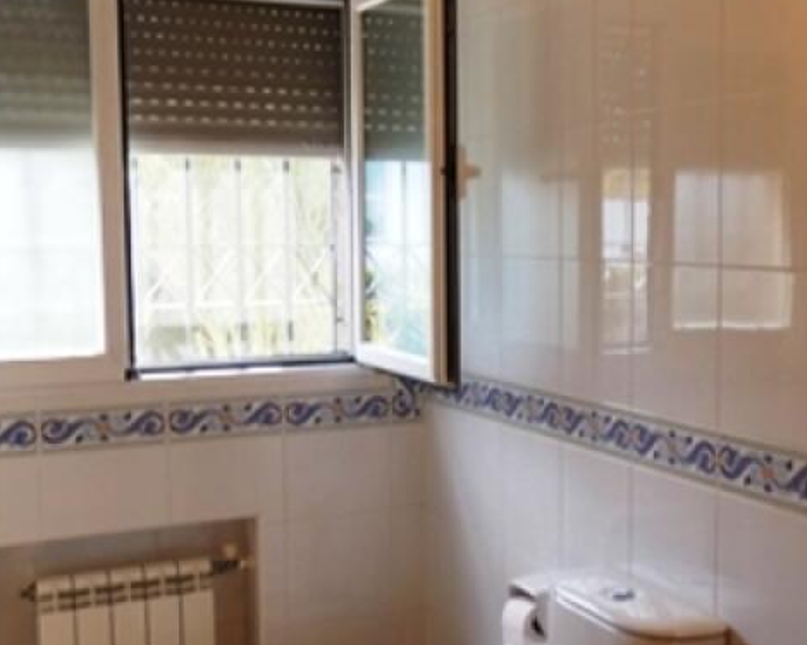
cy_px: 344
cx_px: 599
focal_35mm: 50
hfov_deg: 36.5
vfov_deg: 30.2
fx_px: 1194
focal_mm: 3.6
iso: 80
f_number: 2.8
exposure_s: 1/60
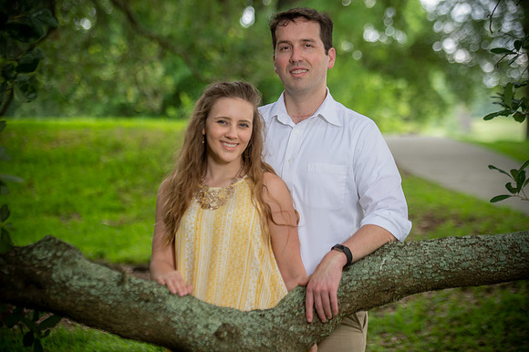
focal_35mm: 98
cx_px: 264
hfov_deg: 20.8
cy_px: 176
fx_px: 1439
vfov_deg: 13.9
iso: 125
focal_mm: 98
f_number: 2.8
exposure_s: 1/100
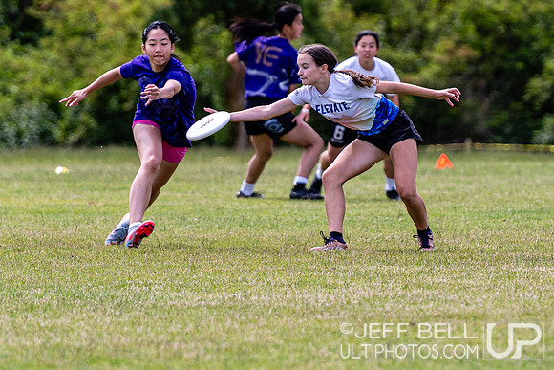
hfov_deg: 3.7
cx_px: 364
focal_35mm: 555
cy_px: 115
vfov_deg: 2.5
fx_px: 8545
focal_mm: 200
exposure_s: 1/1600
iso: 200
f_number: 3.2
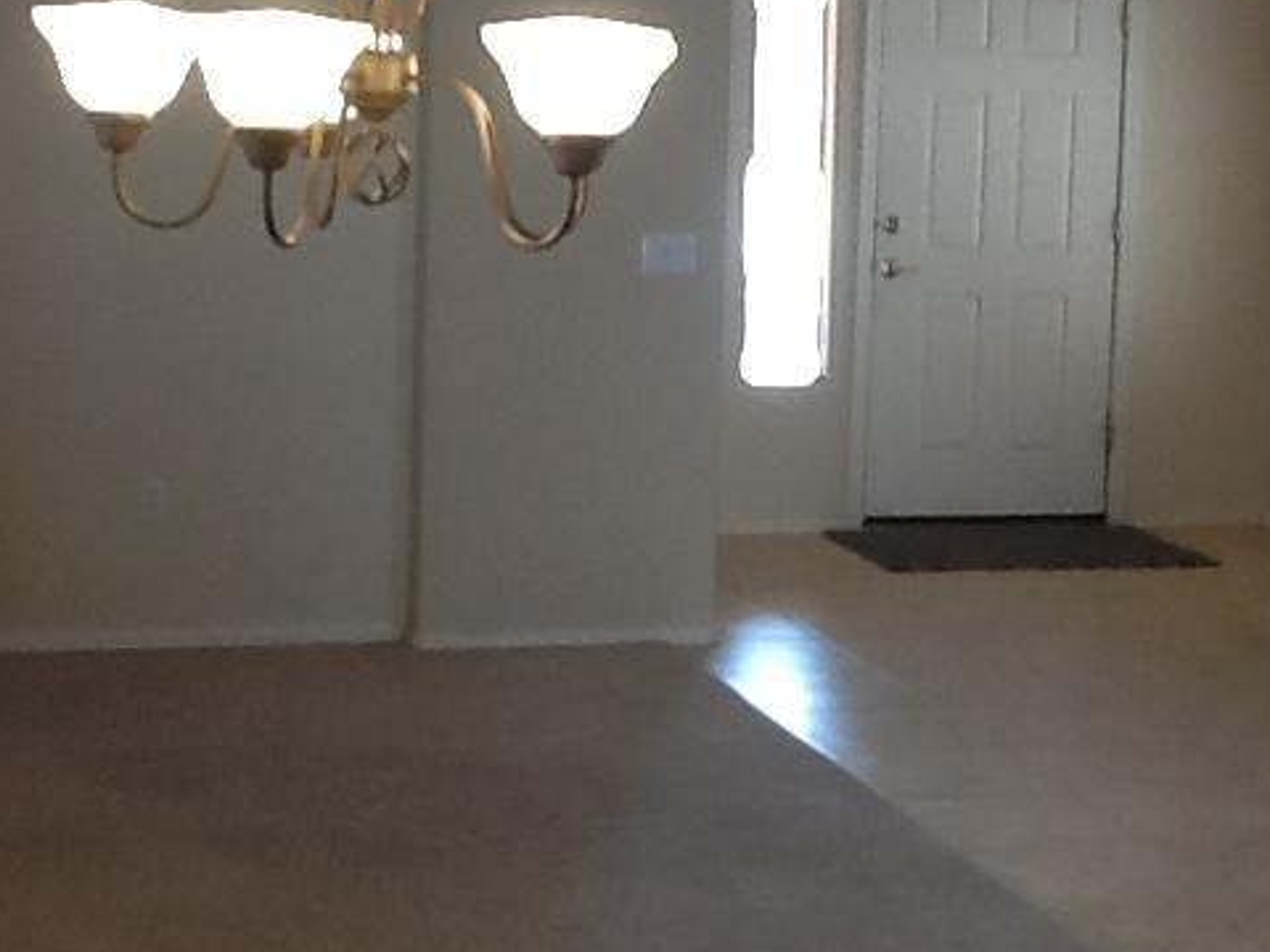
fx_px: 3229
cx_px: 624
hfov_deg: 22.3
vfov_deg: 16.7
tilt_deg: -3.5
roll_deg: +0.1
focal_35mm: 88
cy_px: 196
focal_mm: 2.03
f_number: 2.4
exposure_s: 1/30
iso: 50
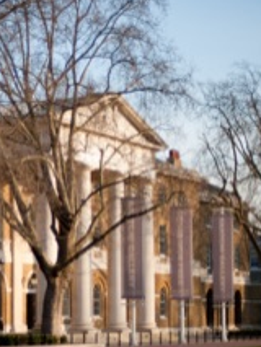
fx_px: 1085
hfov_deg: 13.3
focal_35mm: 108
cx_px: -57
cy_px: 198
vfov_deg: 18.2
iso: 200
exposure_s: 1/3200
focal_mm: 50
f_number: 1.4
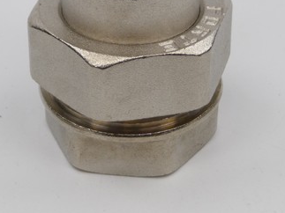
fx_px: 946
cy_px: 33
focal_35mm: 115
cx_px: 139
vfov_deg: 12.8
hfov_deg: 17.1
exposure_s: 1/640
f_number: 4.4
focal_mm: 9.8
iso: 100
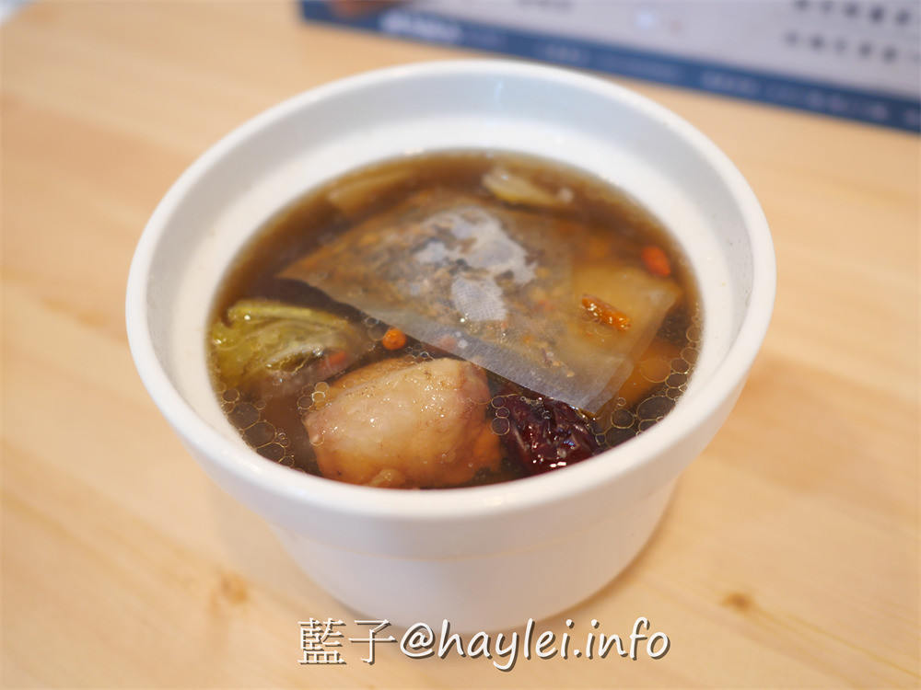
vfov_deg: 46.8
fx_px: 798
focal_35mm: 30
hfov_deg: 60.0
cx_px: 460
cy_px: 345
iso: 250
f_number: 1.7
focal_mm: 15
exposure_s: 1/60
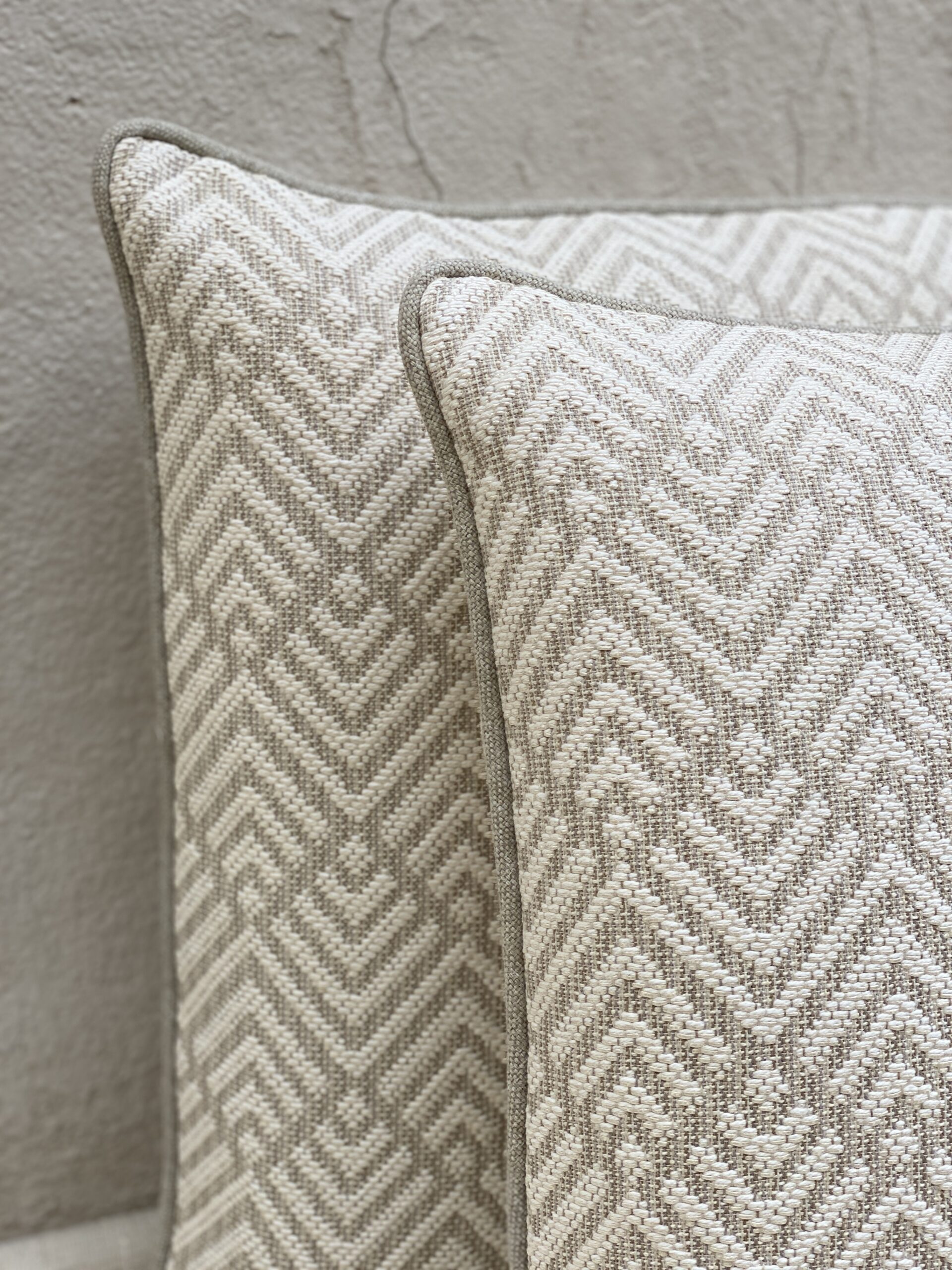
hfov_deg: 28.0
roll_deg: -2.5
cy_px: 635
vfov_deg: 36.8
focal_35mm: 52
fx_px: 1907
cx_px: 476
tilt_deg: -19.3
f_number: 2
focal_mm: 6
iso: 32
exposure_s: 1/122
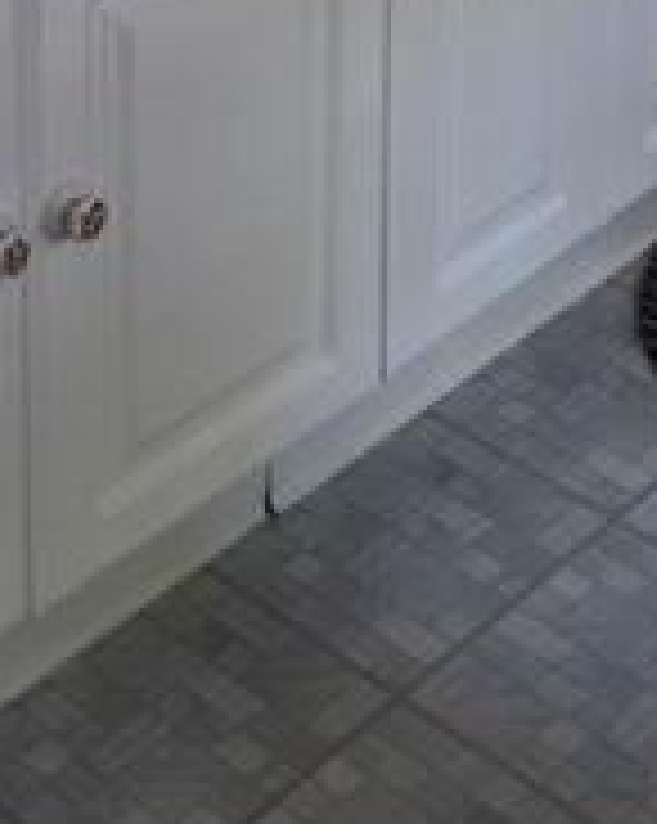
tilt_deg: -14.3
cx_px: 500
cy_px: -567
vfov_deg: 16.7
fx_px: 2410
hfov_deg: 15.4
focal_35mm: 99
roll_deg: -1.1
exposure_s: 1/15
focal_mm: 4.15
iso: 80
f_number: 2.2
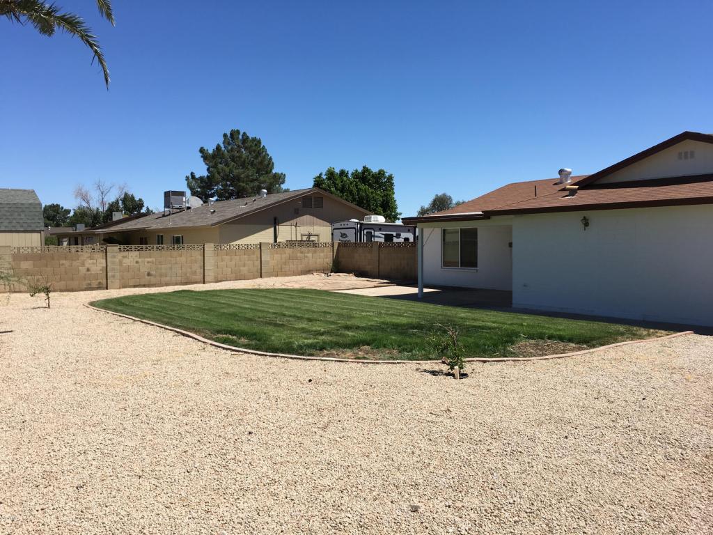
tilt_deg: -1.7
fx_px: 597
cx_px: 356
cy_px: 268
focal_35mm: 29
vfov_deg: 48.2
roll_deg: -0.1
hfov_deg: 61.7
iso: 25
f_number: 2.2
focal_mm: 4.15
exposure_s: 1/1876
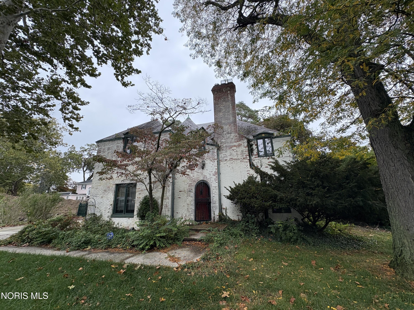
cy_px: 155
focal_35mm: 14
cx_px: 207
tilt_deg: +16.3
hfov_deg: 102.1
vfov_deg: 85.7
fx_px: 167
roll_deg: +1.6
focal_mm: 2.22
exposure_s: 1/529
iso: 64
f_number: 2.2
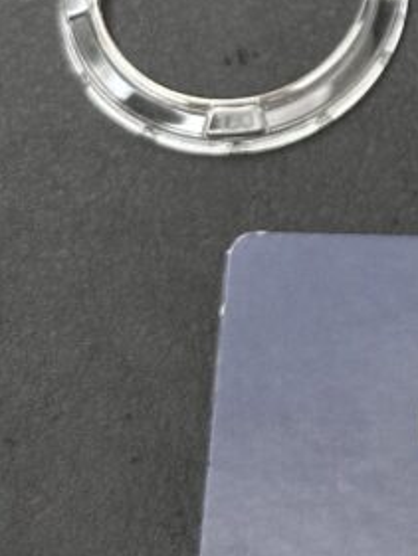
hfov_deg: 8.2
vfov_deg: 10.9
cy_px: -267
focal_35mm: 175
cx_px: 757
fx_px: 2815
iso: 80
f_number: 1.78
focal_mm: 6.86
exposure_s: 1/69
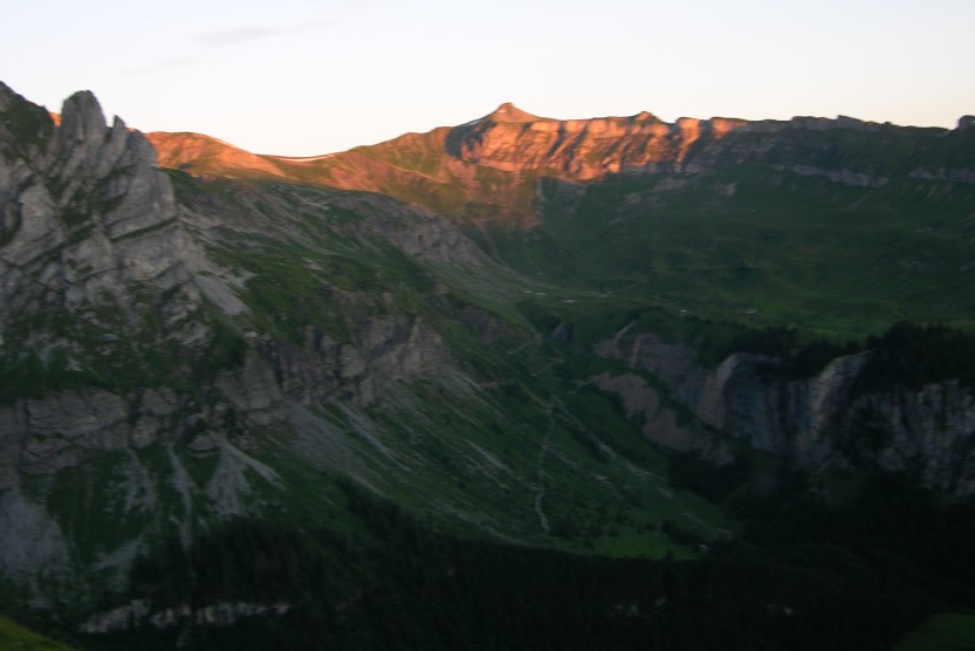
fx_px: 1246
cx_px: 452
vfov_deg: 29.0
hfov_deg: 42.7
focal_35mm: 46
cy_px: 205
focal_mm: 9.2
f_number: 2.8
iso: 50
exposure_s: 1/32.2
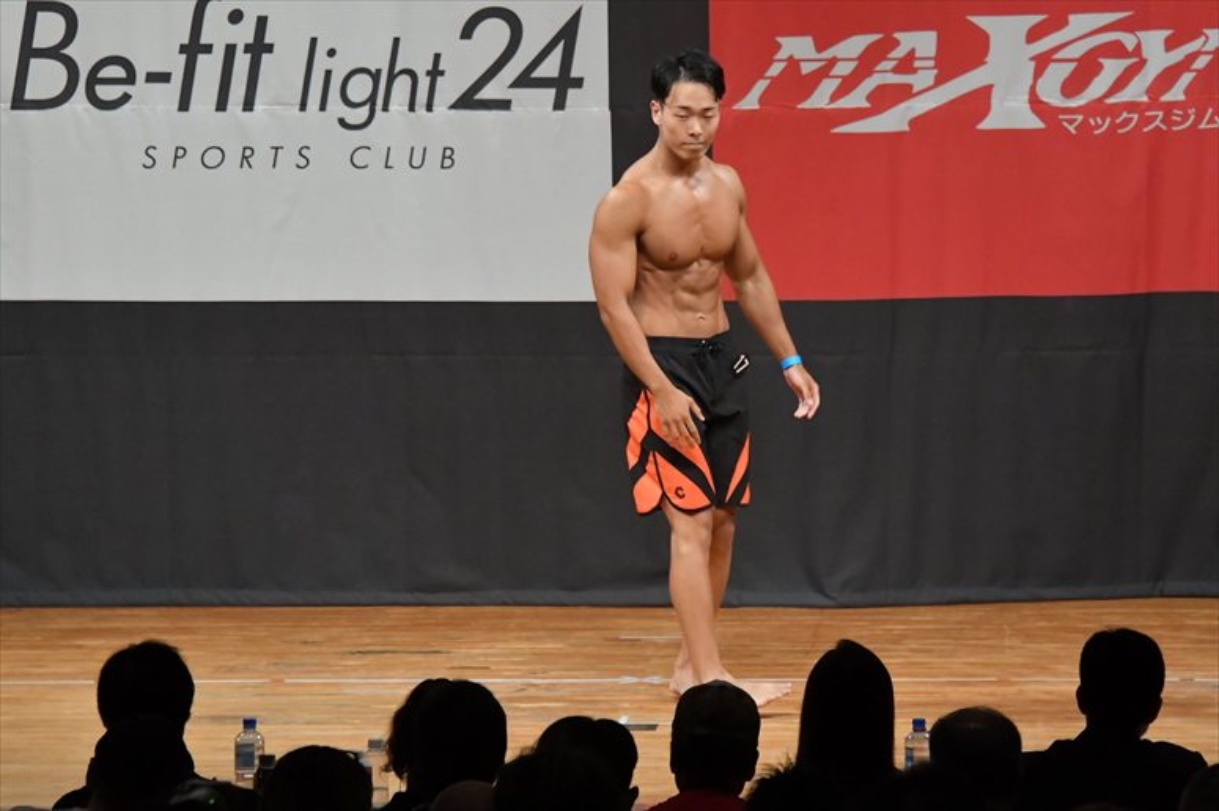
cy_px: 406
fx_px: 8630
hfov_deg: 8.1
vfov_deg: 5.4
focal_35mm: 255
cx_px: 610
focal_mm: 170
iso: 6400
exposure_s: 1/400
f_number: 5.6
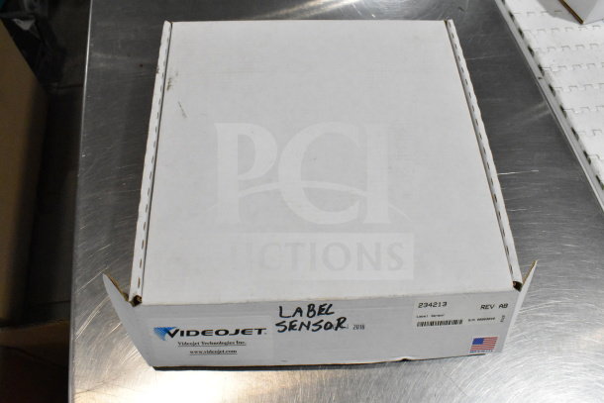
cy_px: 202
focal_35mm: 30
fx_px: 503
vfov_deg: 43.6
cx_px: 302
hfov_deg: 61.9
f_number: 13
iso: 6400
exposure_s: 1/500
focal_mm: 20
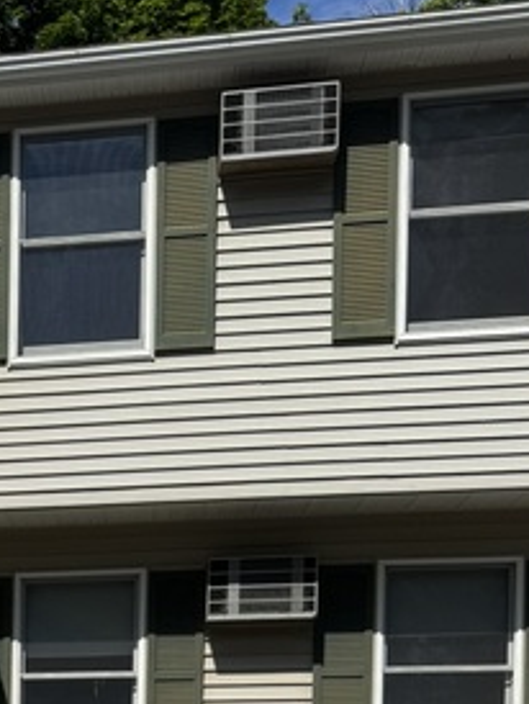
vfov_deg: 25.0
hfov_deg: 19.2
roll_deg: -0.2
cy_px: 848
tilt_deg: -1.8
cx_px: -187
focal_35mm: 70
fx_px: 1424
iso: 80
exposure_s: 1/5814
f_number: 1.78
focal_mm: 6.76
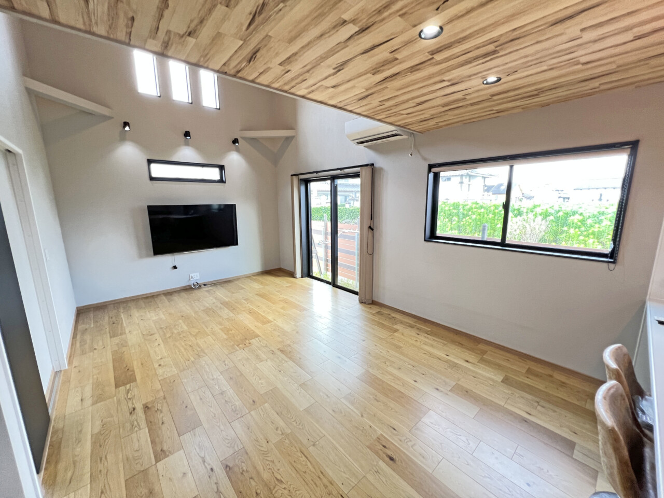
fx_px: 249
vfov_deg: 89.9
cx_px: 332
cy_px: 249
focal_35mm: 13
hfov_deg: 106.2
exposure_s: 1/60
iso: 200
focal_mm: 1.57
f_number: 1.8
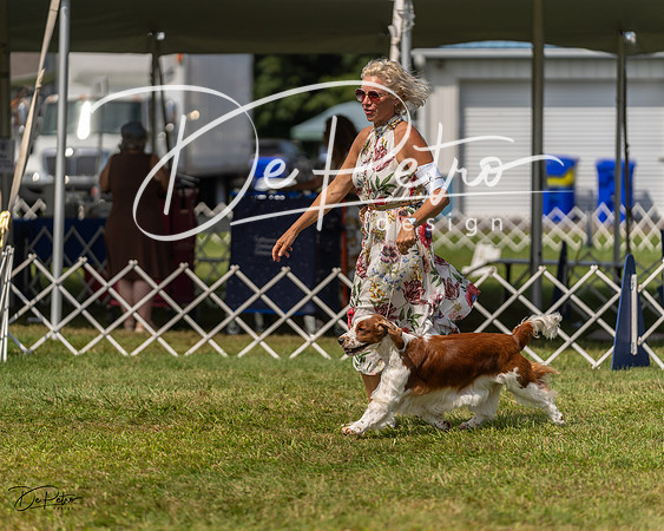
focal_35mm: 154
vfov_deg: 10.0
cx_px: 332
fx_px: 3031
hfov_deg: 12.5
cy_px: 266
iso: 200
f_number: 2.8
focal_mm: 137
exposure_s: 1/3200
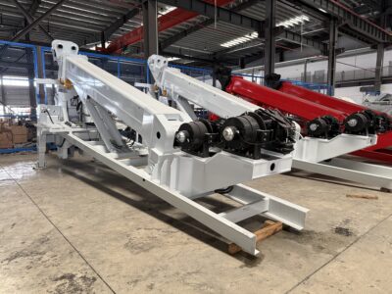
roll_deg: +0.8
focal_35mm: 24
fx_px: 272
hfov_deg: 71.6
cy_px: 147
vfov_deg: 56.8
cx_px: 196
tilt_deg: -6.2
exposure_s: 1/60
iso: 320
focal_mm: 6.76
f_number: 1.78
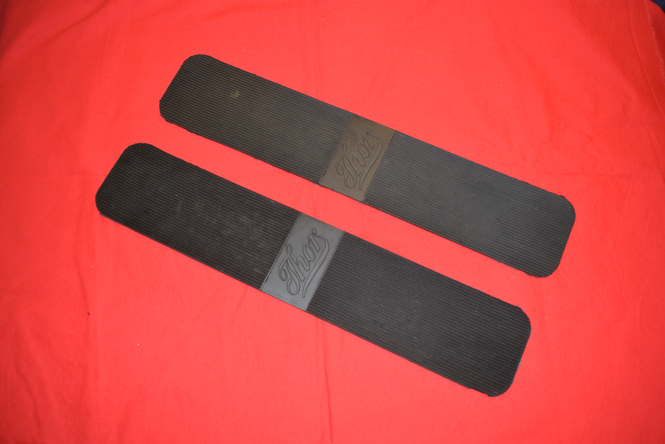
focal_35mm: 33
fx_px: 610
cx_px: 332
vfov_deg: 40.0
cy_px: 222
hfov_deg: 57.2
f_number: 5
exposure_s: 1/60
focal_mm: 22
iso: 500
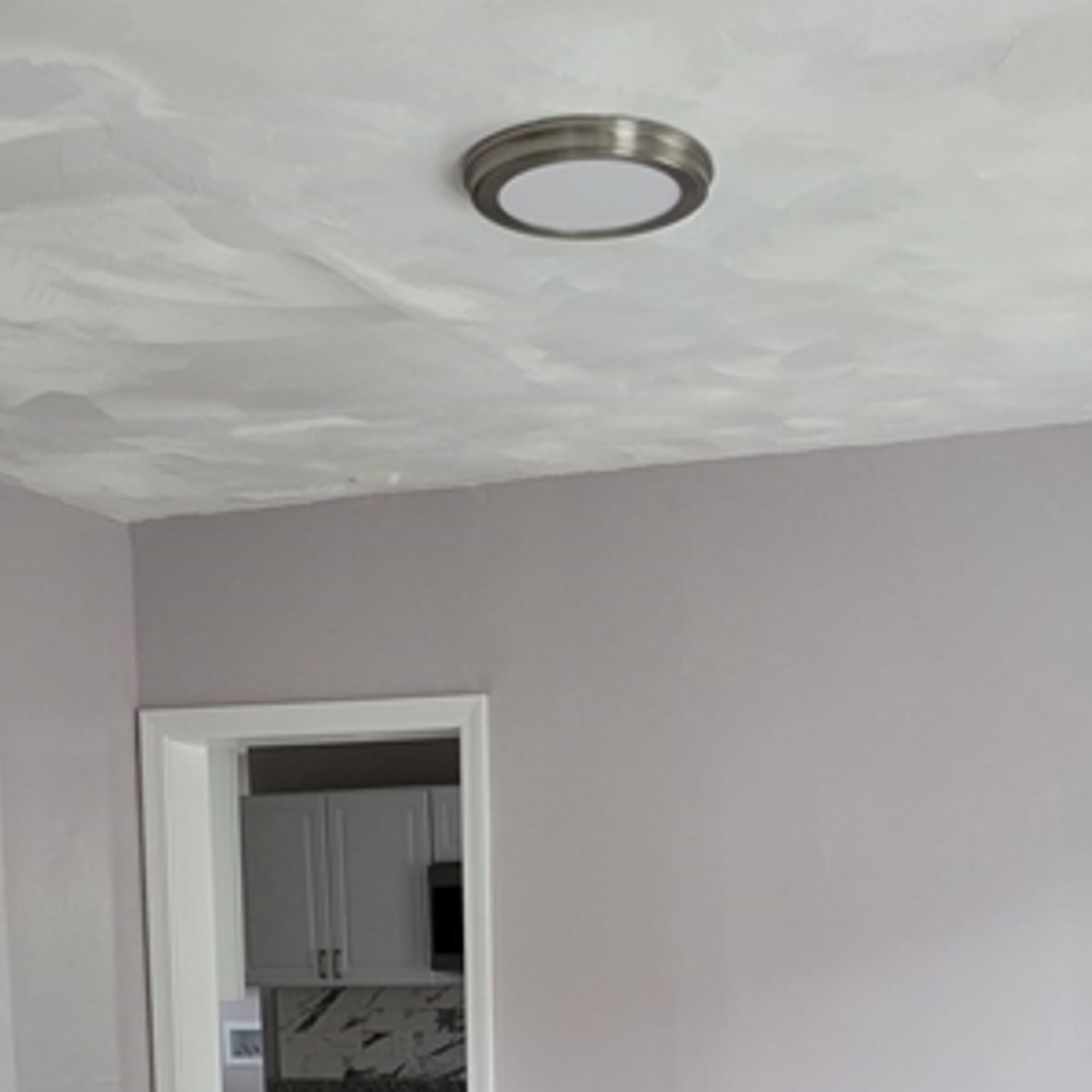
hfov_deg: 28.9
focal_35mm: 59
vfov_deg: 26.1
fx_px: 2106
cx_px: 730
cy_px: 1297
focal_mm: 5.4
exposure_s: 1/120
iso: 160
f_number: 1.8
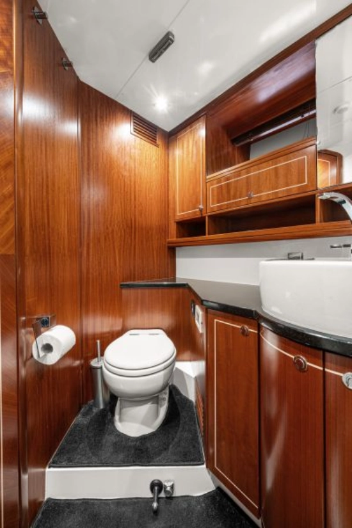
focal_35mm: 14
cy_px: 264
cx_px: 176
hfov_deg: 81.2
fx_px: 205
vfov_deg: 104.3
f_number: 6.3
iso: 400
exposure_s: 1/3
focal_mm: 14
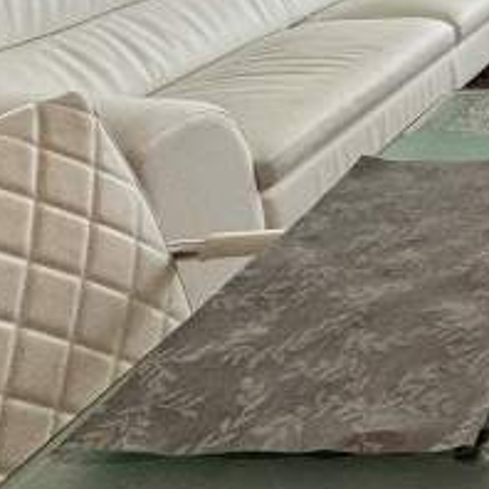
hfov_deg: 23.3
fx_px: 799
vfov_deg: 28.9
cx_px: 817
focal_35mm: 50
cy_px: -116
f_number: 2.2
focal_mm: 2.22
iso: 125
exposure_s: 1/120
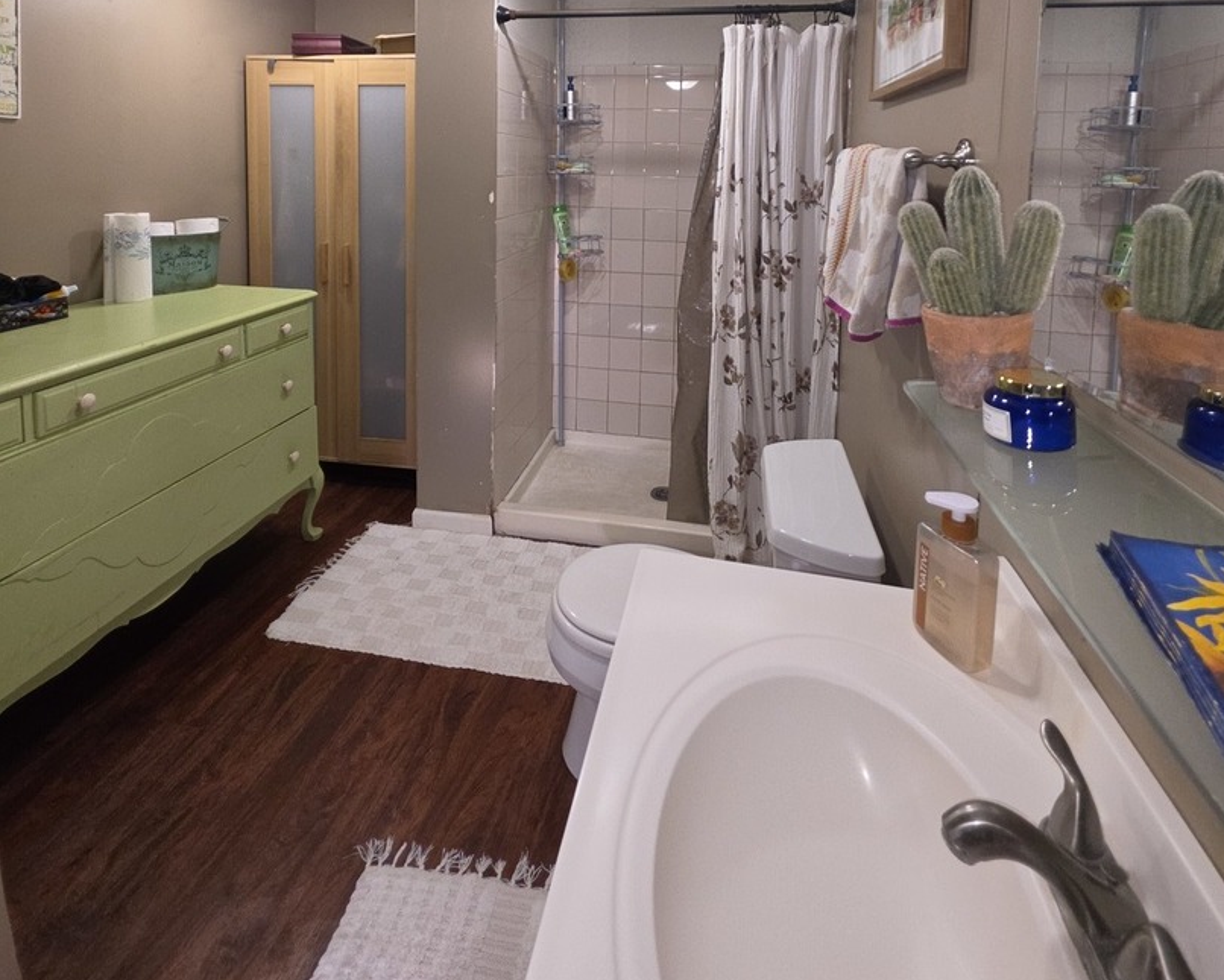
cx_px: 614
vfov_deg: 70.0
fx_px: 616
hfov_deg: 89.6
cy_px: 207
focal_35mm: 17
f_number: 1.9
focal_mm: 2.2
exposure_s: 1/60
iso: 64
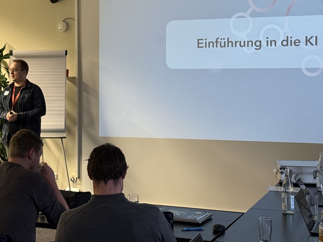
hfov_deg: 24.8
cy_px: 80
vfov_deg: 18.8
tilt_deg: -1.7
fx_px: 728
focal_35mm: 78
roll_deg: +0.2
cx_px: 89
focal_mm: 6.76
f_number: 1.78
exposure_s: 1/40
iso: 200
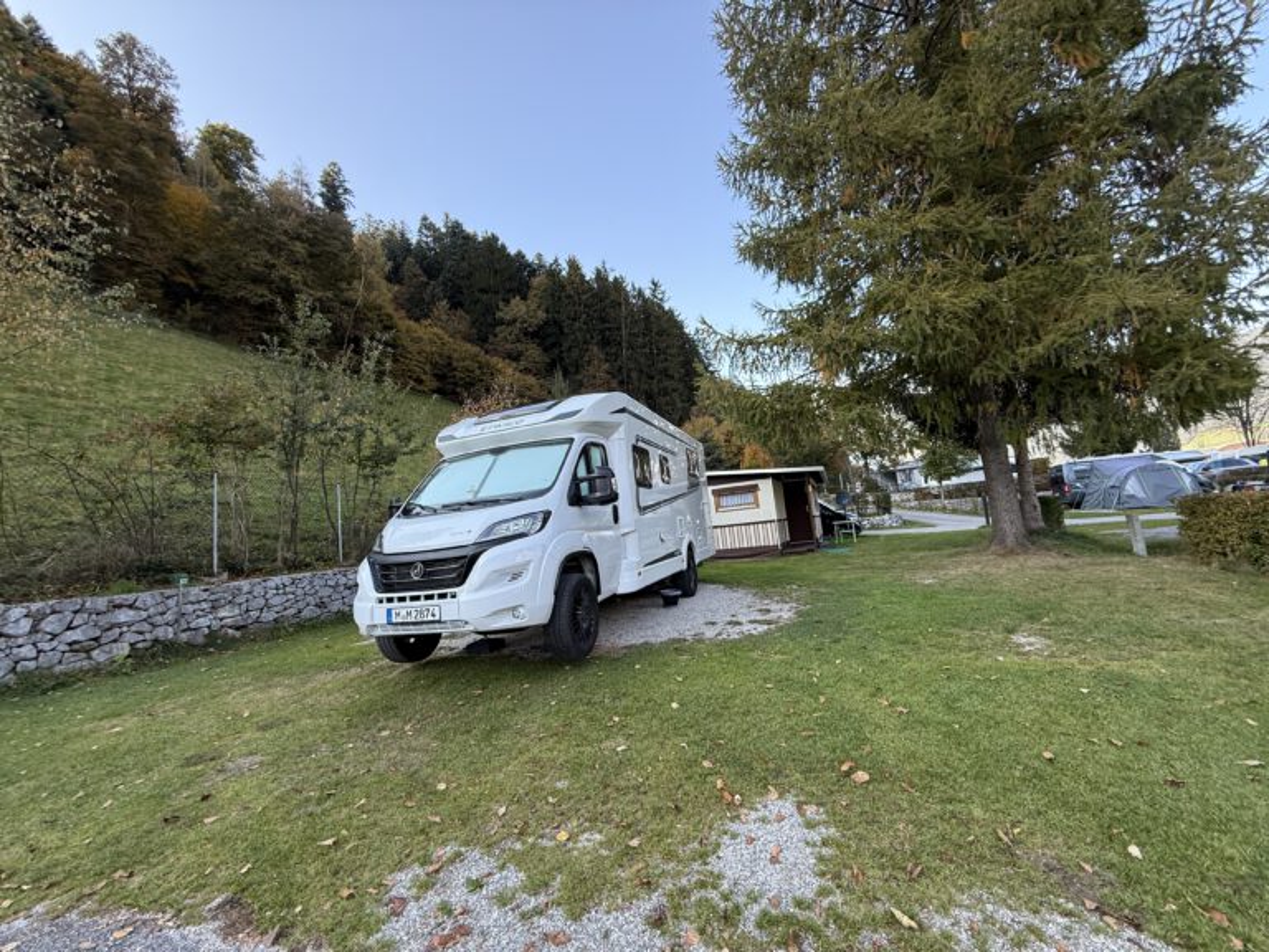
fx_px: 513
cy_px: 476
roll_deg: +6.2
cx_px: 634
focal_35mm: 14
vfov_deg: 85.7
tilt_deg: +7.0
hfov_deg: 102.1
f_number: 2.2
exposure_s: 1/277
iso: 64
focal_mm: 2.22
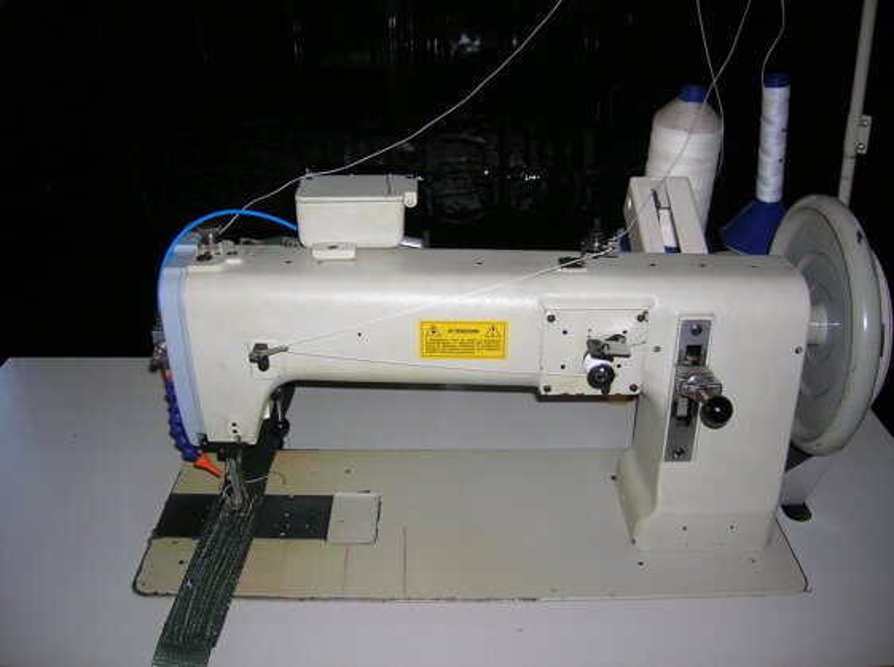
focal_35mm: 34
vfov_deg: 41.7
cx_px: 447
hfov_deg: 54.0
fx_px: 877
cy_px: 334
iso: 50
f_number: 2.9
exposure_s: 1/60.1
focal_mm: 5.7
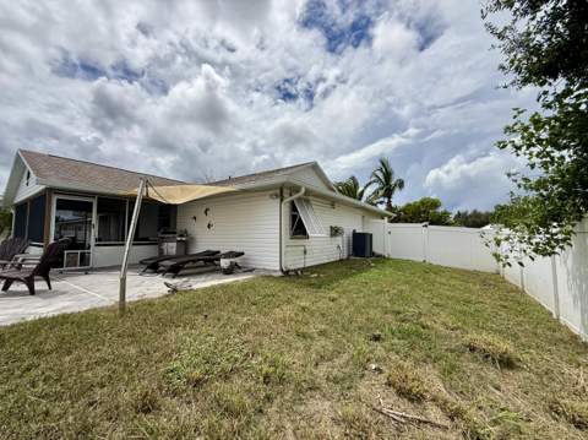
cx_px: 294
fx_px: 238
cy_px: 220
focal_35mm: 14
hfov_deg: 102.1
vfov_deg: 85.6
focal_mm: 2.22
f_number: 2.2
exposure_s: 1/4762
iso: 50
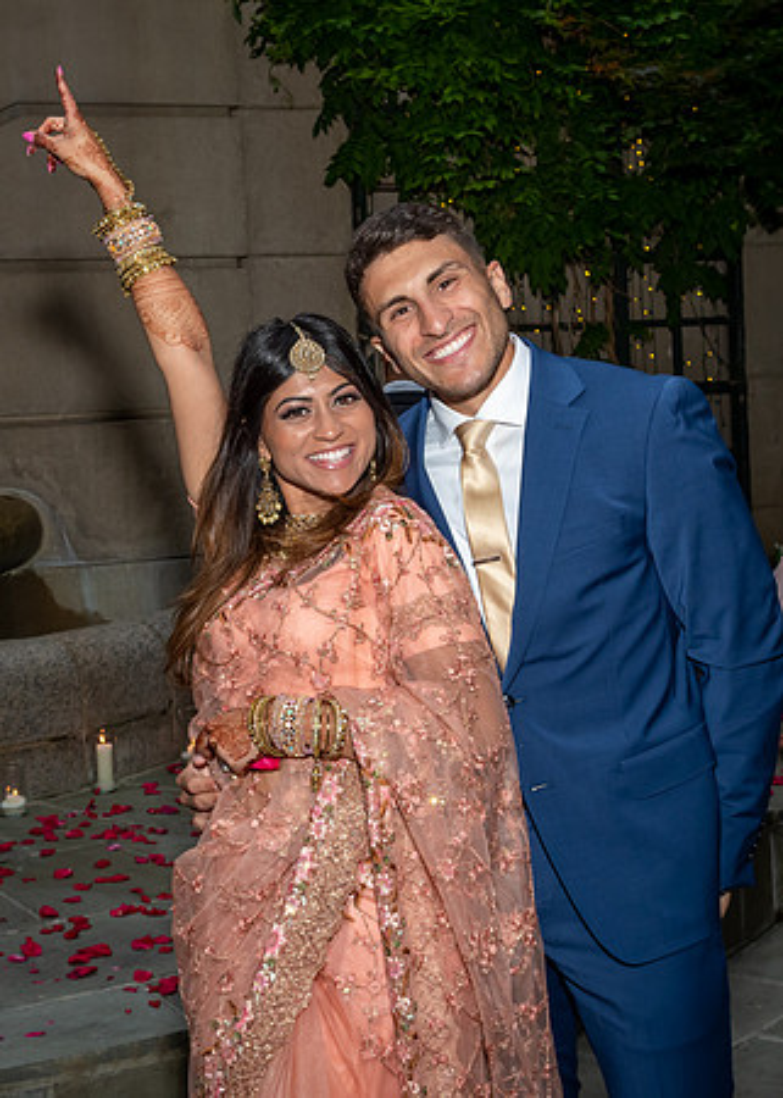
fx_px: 1751
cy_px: 514
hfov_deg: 25.2
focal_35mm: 56
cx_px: 323
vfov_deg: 34.8
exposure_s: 1/250
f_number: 6.3
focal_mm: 24
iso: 400
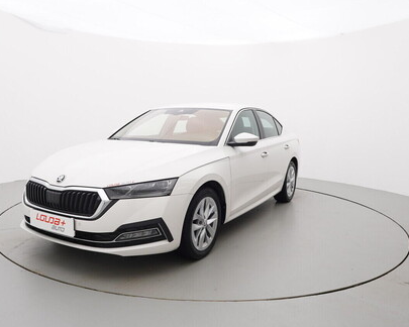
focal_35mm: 29
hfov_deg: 61.0
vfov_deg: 50.5
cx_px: 192
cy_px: 166
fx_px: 347
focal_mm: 15
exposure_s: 1/80
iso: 200
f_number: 5.6
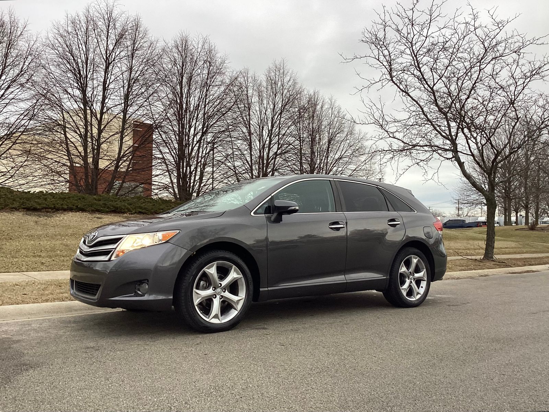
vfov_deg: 45.4
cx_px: 274
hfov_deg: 58.4
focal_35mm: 31
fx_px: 492
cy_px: 206
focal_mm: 3.3
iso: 32
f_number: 2.4
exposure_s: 1/120
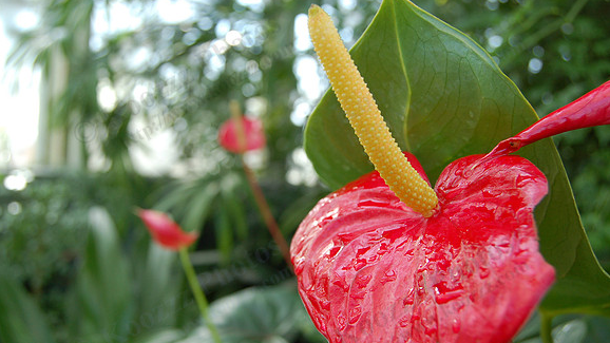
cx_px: 305
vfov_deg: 29.0
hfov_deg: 49.4
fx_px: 663
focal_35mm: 41
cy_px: 199
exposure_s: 1/80
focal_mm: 26
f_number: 5.6
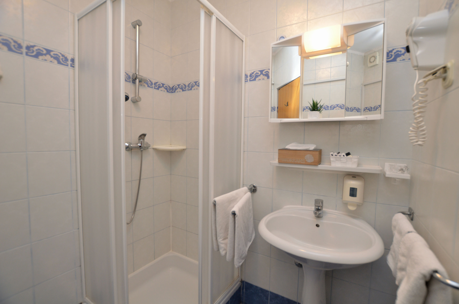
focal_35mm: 15
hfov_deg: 100.5
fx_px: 191
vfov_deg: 77.1
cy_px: 152
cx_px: 230
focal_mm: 10
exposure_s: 1/60
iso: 320
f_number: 4
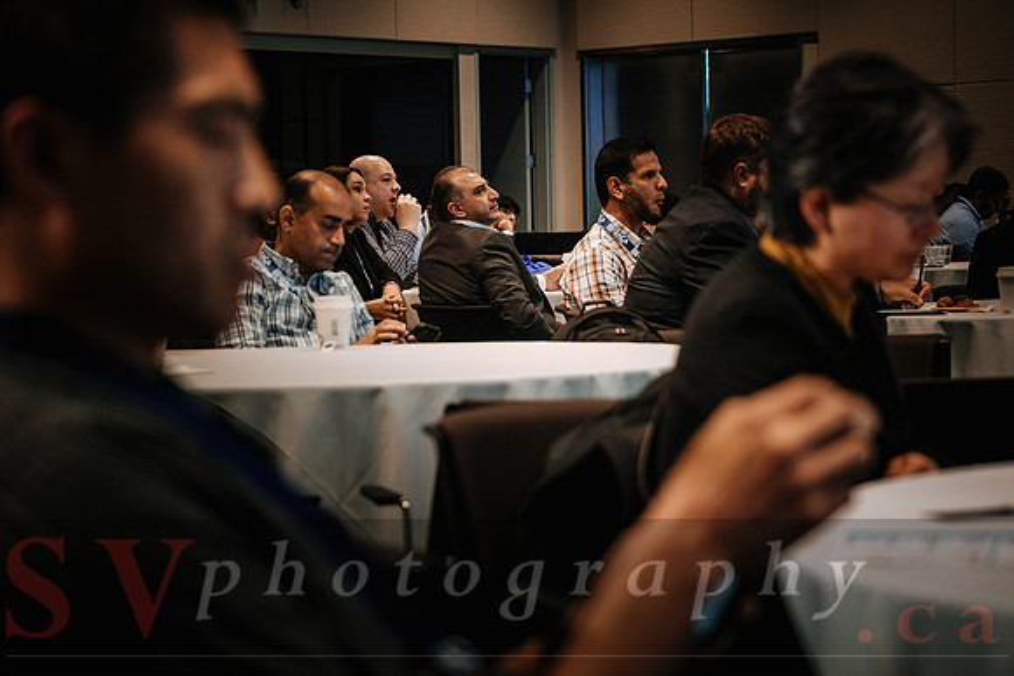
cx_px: 424
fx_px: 2459
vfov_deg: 15.7
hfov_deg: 23.3
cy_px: 328
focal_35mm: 87
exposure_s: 1/80
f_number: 2.8
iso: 800
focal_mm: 50
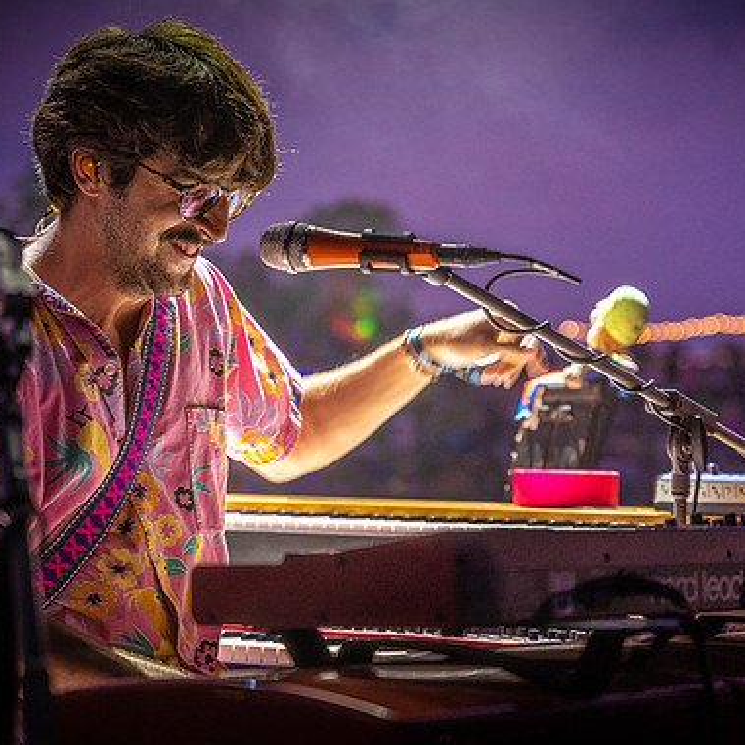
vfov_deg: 17.9
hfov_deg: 17.9
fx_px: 2362
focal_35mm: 97
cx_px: 428
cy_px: 376
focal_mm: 75
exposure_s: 1/125
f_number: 3.5
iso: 1600
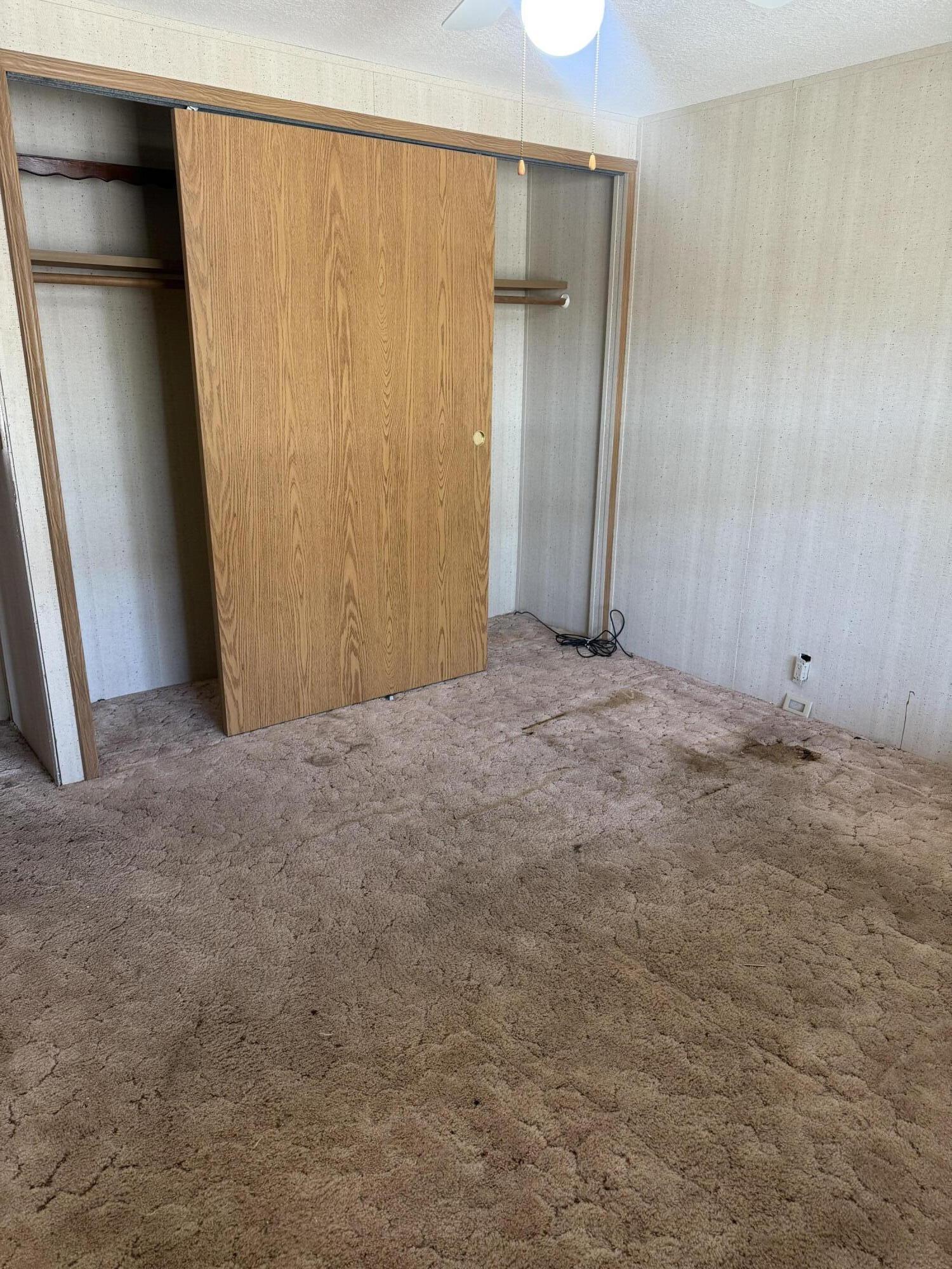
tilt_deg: -16.8
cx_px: 476
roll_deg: -0.5
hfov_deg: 56.8
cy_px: 634
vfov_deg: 71.6
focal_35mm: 24
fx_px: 880
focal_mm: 6.76
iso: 200
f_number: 1.78
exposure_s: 1/60
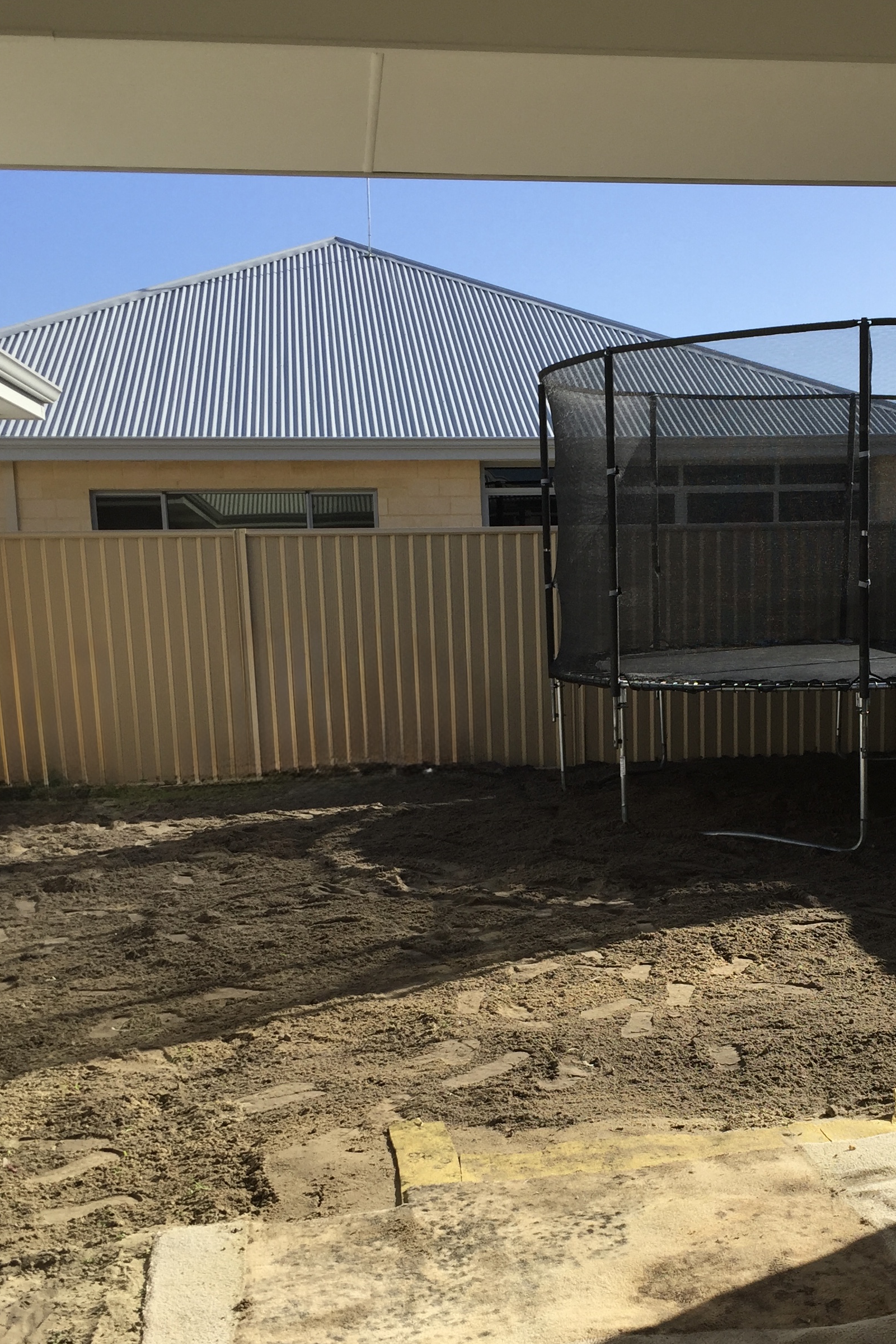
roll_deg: +0.9
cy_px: 855
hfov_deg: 32.3
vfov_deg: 46.9
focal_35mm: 41
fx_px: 1530
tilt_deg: -8.9
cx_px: 607
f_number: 2.2
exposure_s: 1/1721
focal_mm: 4.15
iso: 32
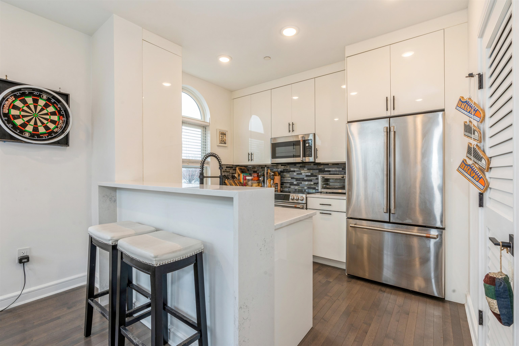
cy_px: 173
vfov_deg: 73.7
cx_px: 260
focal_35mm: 16
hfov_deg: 96.7
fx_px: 231
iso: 100
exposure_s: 1/2.5
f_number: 11
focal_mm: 16
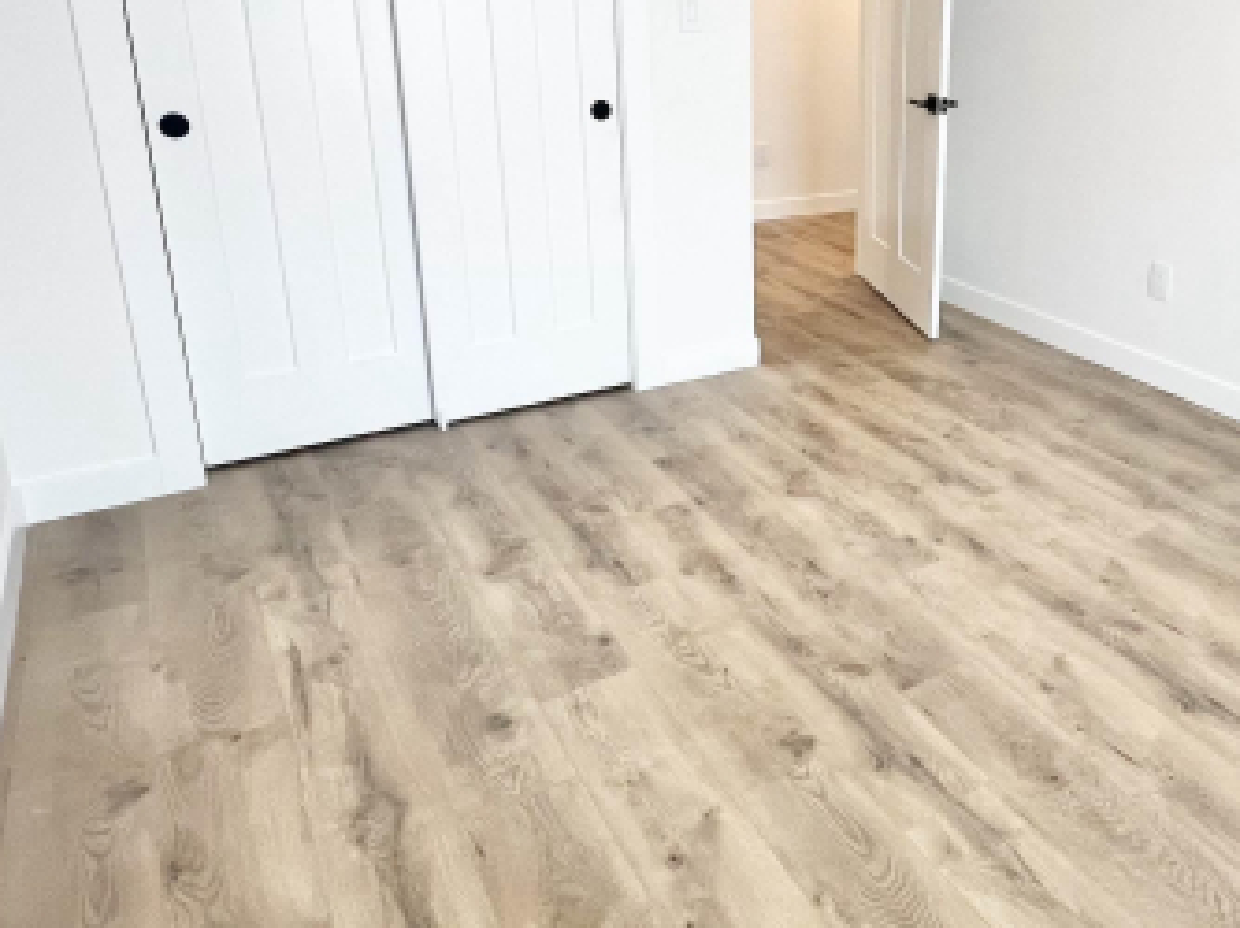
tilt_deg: -14.7
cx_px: 926
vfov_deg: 51.2
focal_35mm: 26
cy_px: 252
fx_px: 931
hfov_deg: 63.5
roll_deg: -1.6
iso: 125
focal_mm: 1.57
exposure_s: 1/120
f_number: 1.8
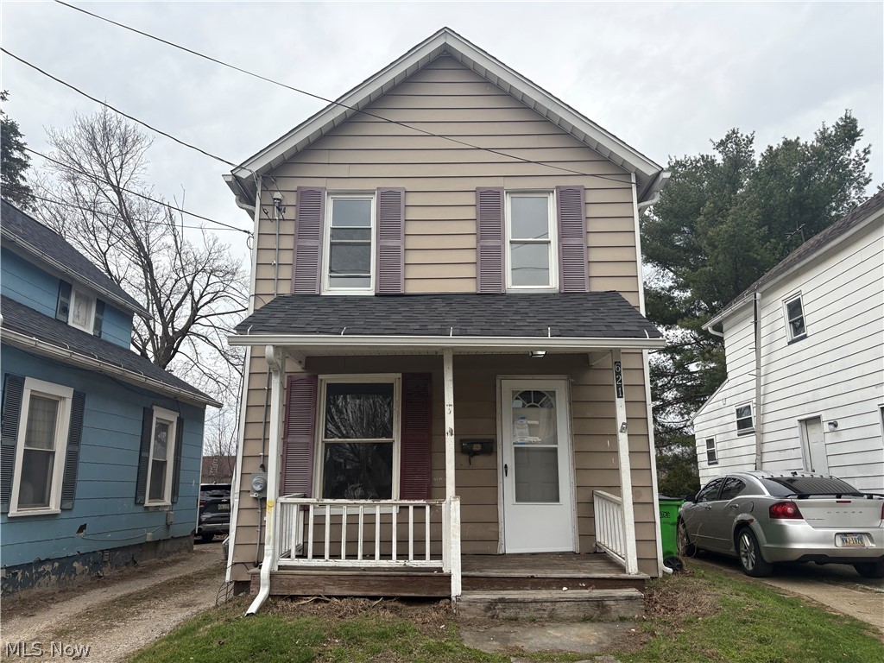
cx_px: 442
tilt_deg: +14.1
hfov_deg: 67.3
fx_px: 664
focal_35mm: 26
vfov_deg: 53.1
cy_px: 332
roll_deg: +0.2
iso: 50
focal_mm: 5.96
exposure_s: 1/1587
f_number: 1.6
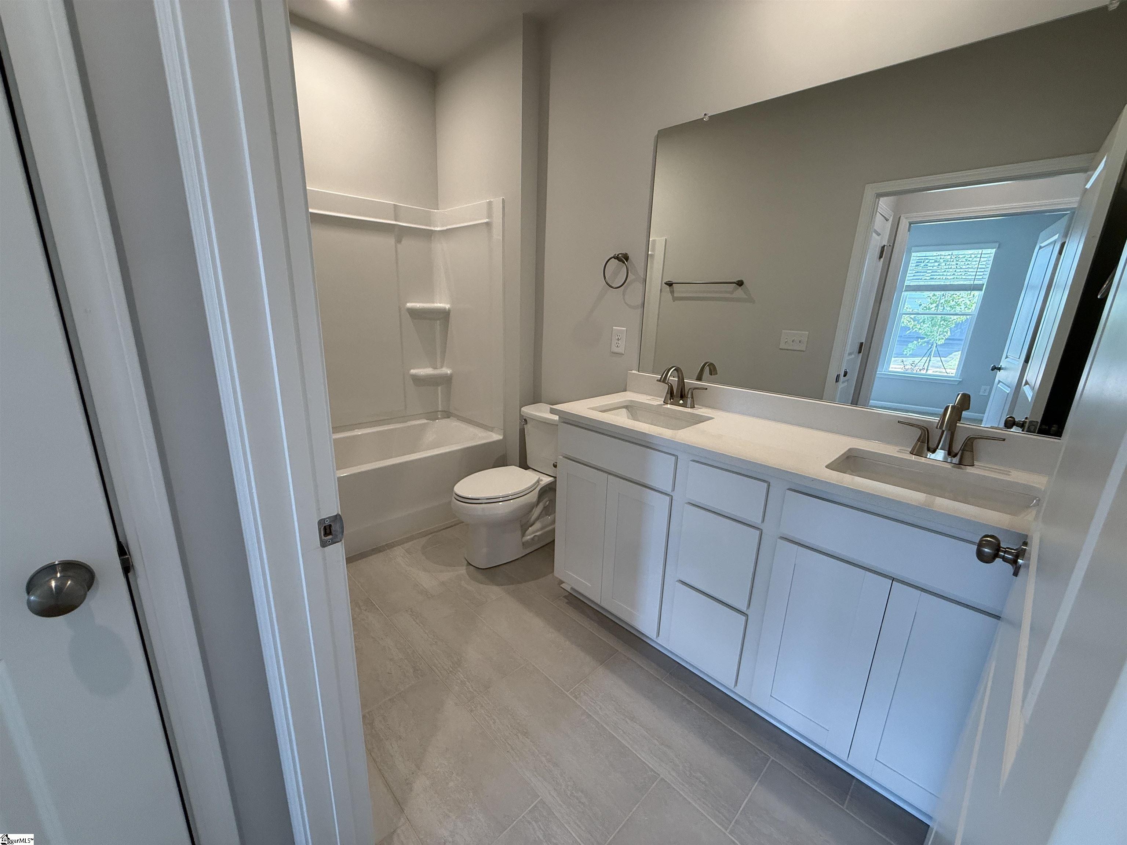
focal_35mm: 14
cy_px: 422
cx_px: 564
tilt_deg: -14.7
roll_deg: -2.4
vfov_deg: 85.7
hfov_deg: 102.1
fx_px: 456
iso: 160
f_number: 2.2
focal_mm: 2.22
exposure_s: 1/120
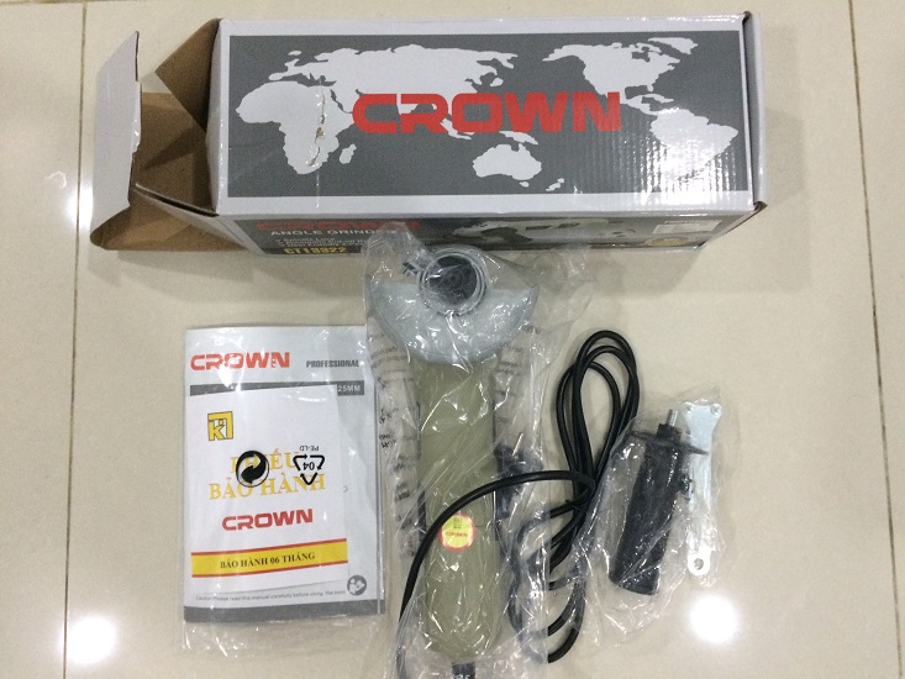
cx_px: 452
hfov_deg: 61.7
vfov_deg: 48.2
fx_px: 758
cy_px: 340
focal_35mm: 29
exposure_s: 1/33
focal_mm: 4.15
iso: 320
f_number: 2.2
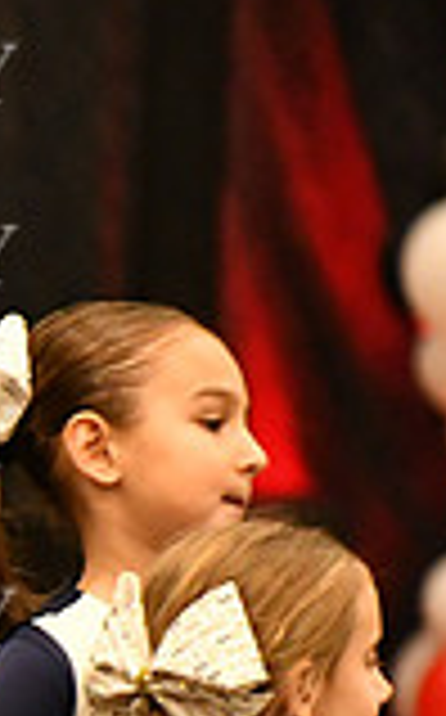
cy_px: 709
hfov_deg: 1.2
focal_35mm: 1116
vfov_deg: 1.9
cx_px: -635
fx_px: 21763
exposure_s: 1/800
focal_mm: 200
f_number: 2.8
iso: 5000
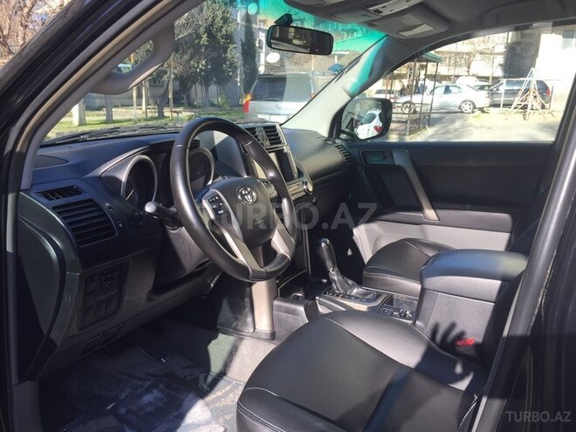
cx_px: 288
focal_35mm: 29
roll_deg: -1.3
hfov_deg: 61.7
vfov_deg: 48.2
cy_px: 216
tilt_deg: -14.5
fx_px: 483
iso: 32
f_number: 2.2
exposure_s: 1/421
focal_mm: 4.15
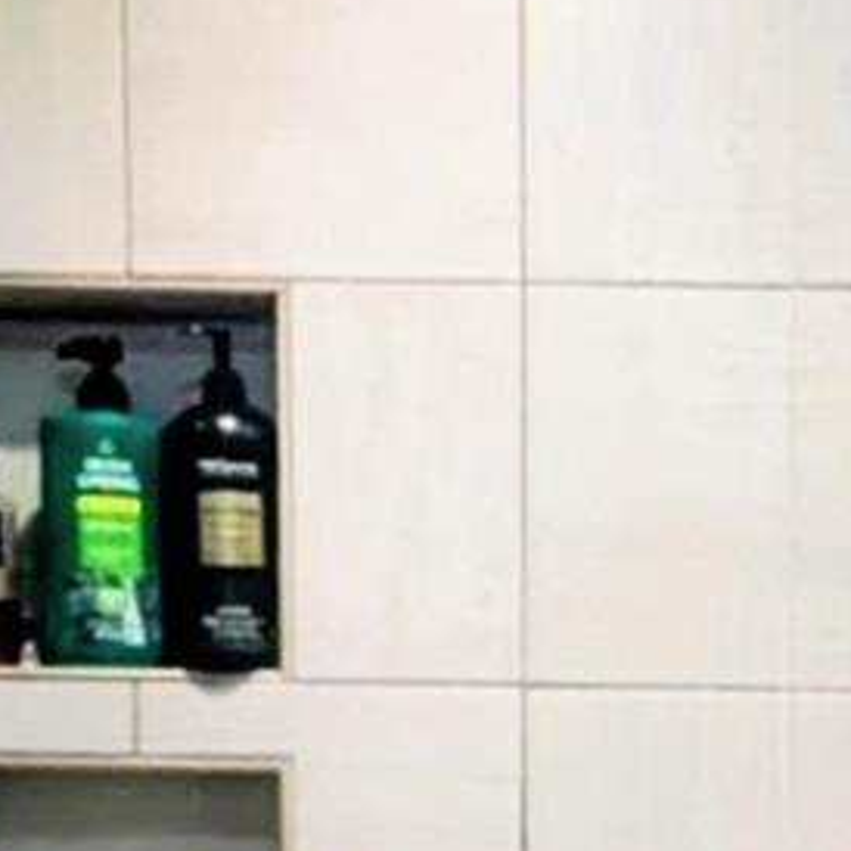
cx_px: 1005
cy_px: 1342
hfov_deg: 16.1
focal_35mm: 104
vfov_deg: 15.3
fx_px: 2893
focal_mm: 1.85
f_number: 2.2
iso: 343
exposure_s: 1/60
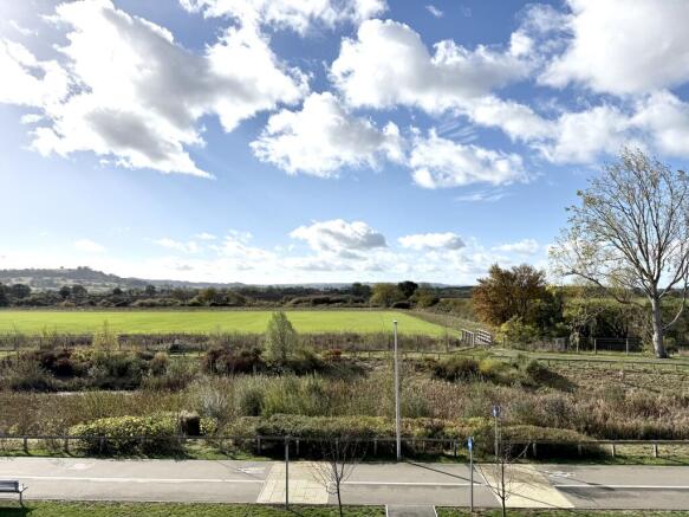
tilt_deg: +4.3
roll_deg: -0.1
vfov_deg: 56.8
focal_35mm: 24
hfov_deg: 71.6
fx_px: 478
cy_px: 258
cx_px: 344
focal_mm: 6.76
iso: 80
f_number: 1.78
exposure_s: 1/14286
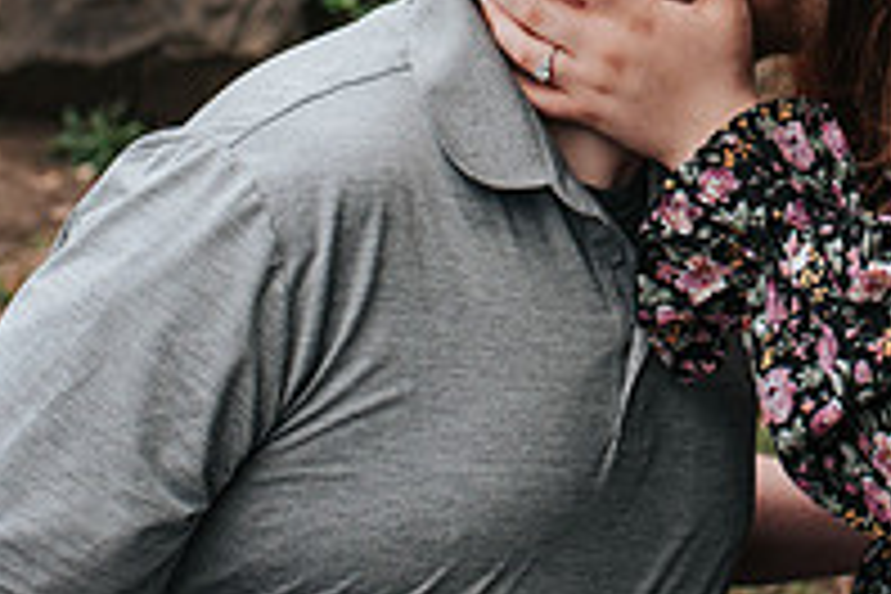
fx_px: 2995
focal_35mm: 121
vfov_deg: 11.2
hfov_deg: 16.6
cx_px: 872
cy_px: -71
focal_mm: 35
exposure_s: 1/800
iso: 1000
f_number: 3.2
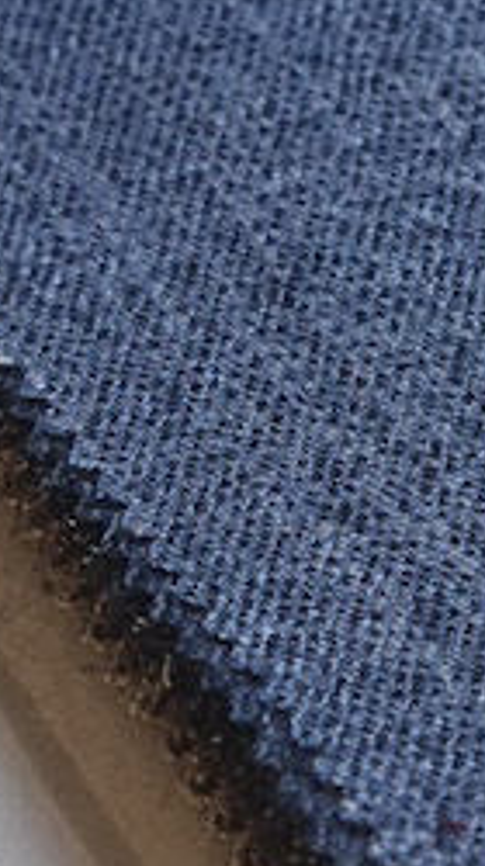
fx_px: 5047
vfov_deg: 9.8
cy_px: 310
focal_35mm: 220
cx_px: 558
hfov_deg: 5.5
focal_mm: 55
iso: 6400
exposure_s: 1/125
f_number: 8
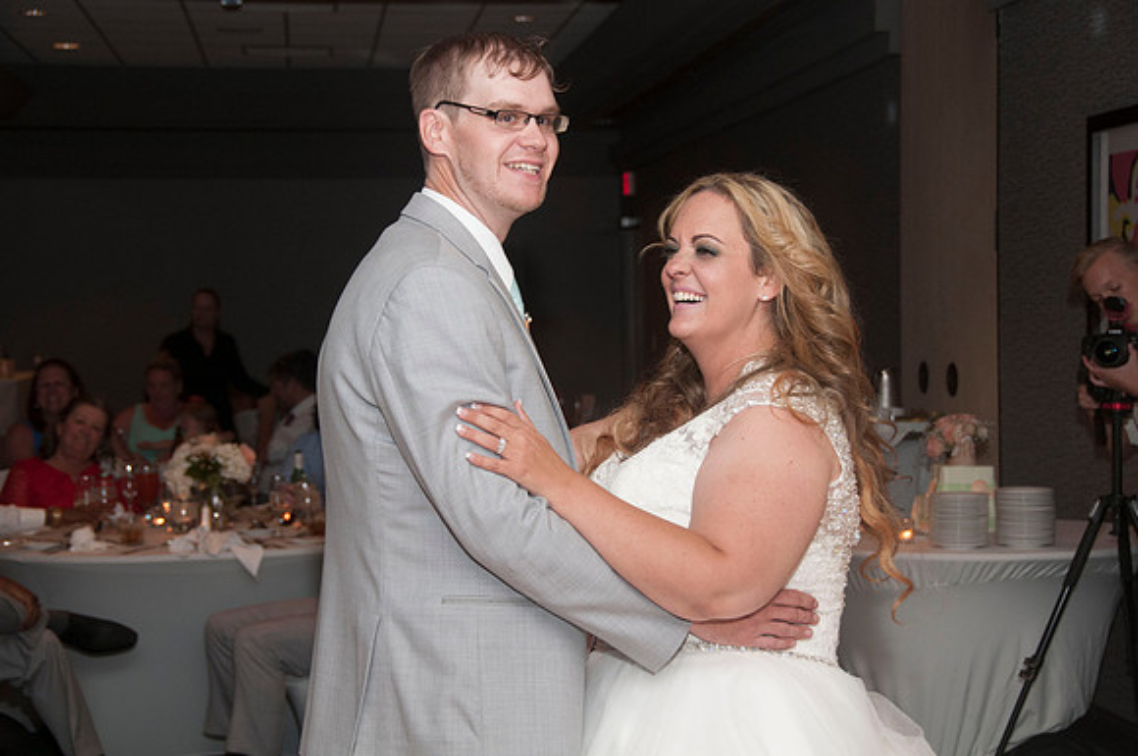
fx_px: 2273
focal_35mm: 72
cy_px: 378
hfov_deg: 28.1
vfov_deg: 18.9
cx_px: 569
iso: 800
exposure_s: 1/60
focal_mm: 48
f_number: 5.6
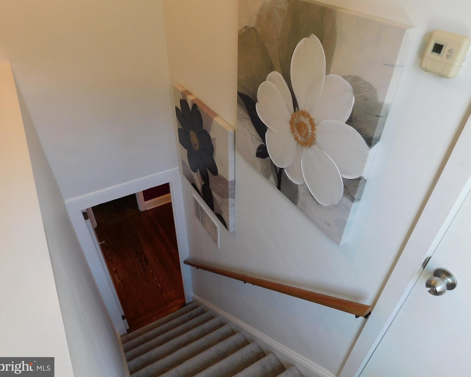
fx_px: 335
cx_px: 245
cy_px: 188
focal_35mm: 24
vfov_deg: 58.8
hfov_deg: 70.3
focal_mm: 4
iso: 200
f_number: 3
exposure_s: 1/30
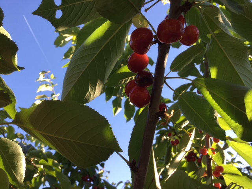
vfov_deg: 45.4
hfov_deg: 58.4
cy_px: 94
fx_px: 226
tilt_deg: +51.5
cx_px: 126
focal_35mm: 31
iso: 25
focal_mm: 3.3
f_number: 2.4
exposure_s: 1/193
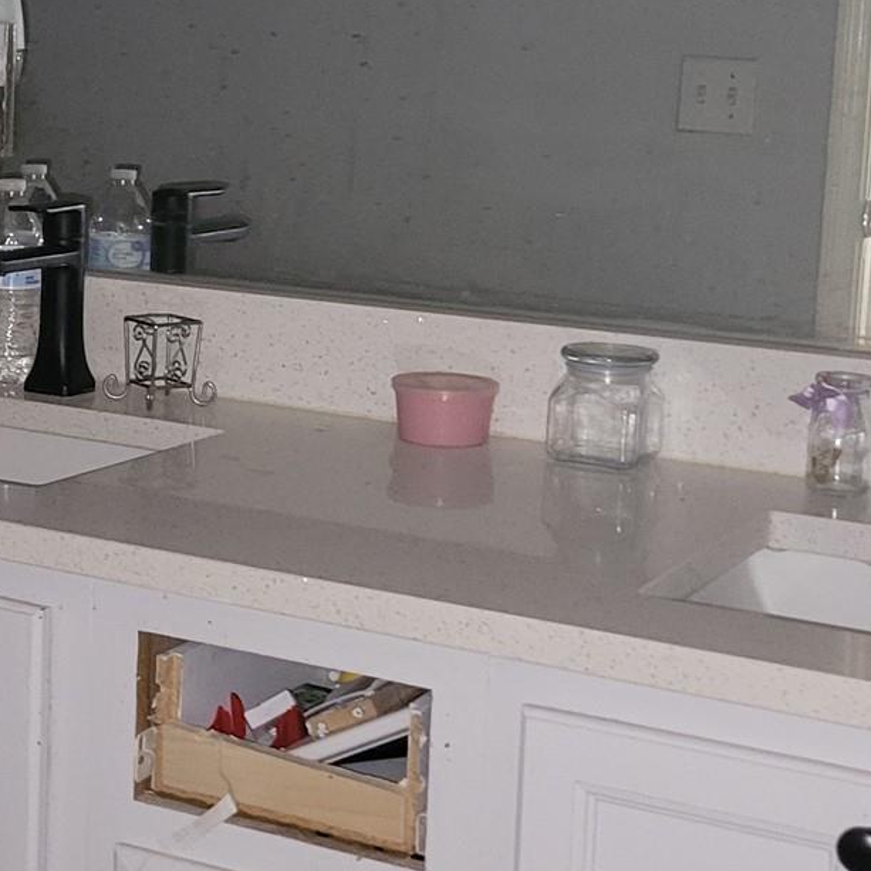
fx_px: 1708
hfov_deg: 27.5
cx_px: 81
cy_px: 234
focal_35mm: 60
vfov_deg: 28.3
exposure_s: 1/8
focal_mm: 5.4
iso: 500
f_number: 1.8
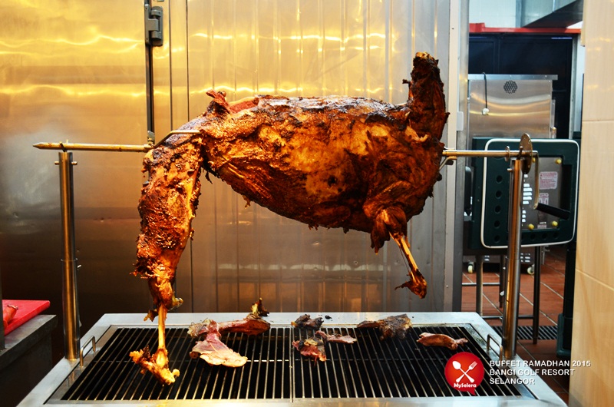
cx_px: 307
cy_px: 204
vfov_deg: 34.1
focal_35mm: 39
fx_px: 664
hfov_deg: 49.6
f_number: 4.5
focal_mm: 26
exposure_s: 1/13
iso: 200
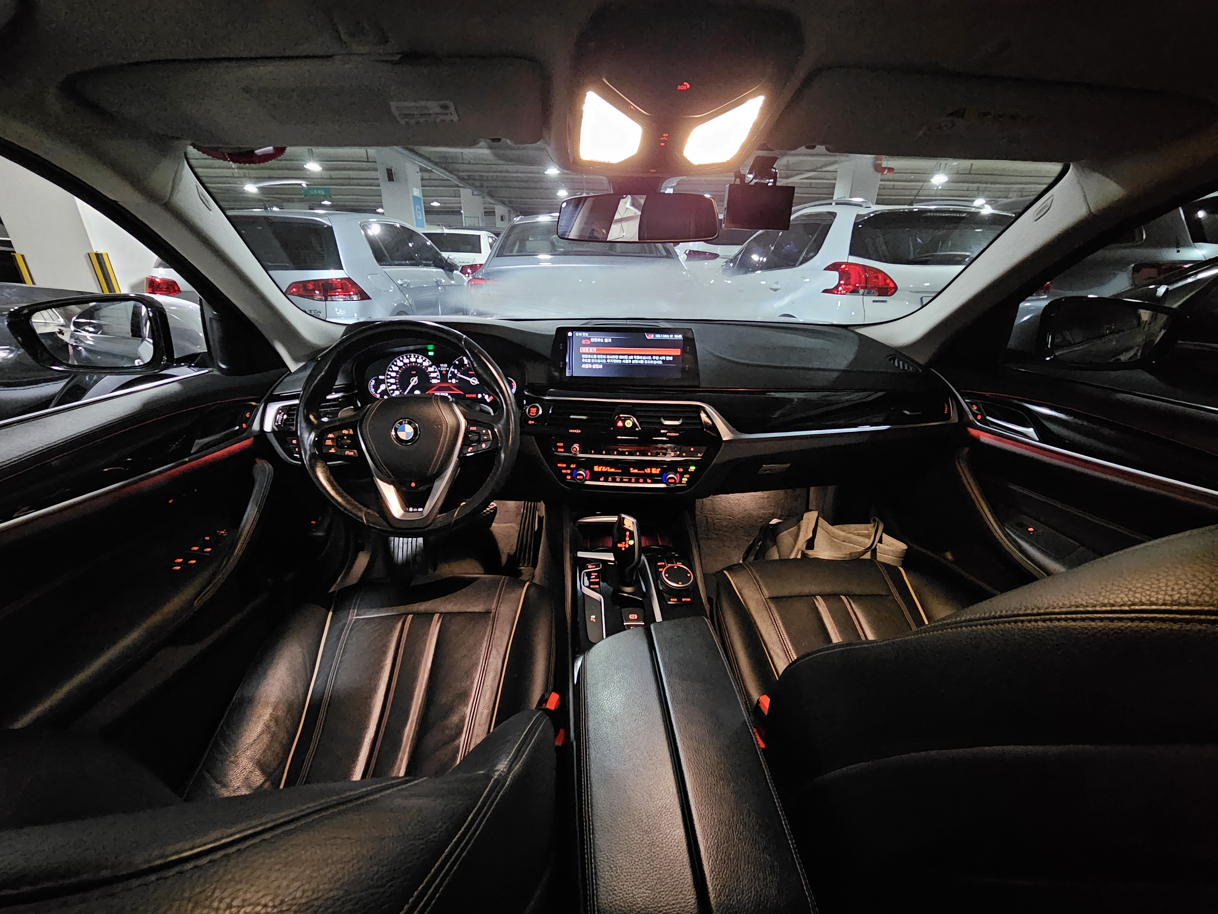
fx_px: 457
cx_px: 609
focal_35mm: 13
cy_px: 457
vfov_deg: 89.9
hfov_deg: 106.2
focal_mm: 2.2
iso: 2000
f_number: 2.2
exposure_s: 1/24.4
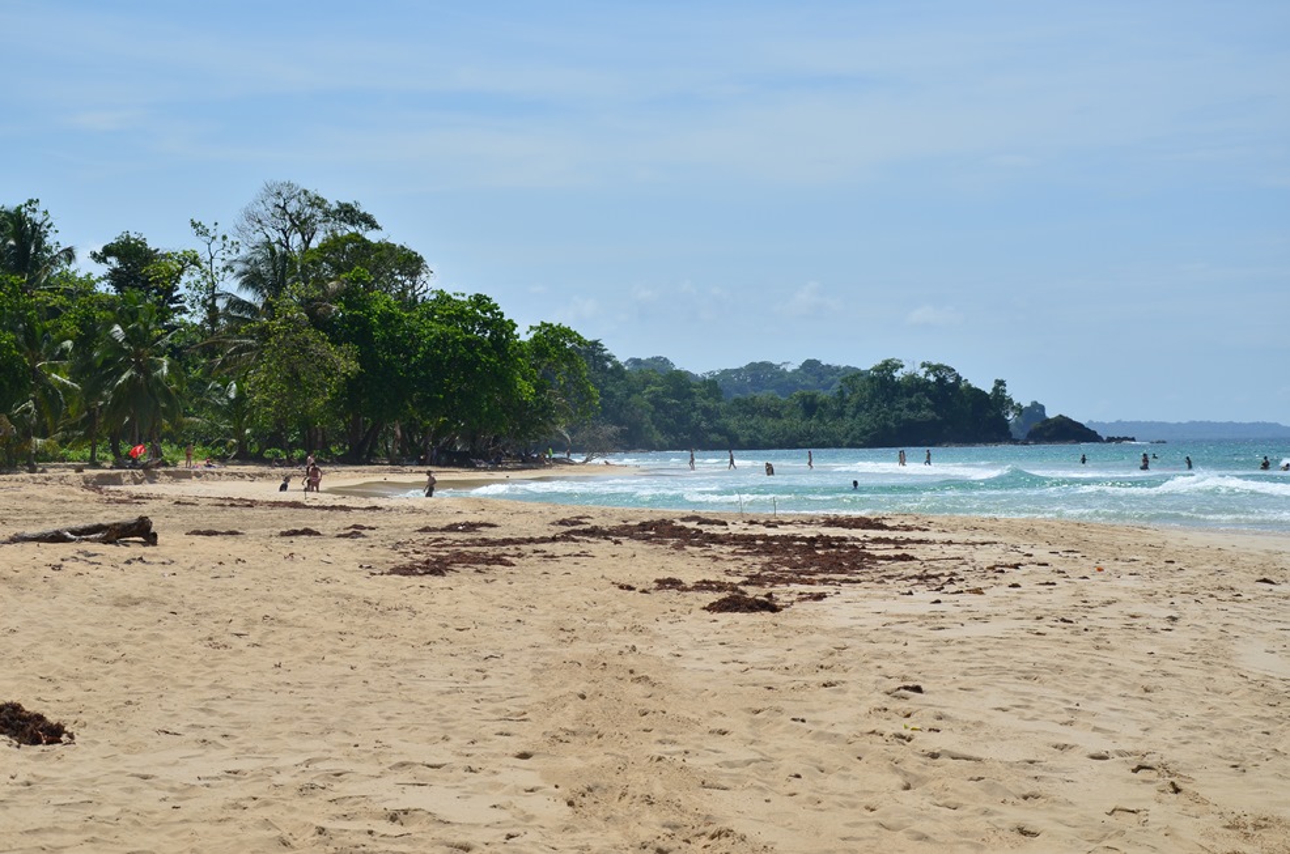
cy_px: 427
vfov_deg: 18.1
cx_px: 645
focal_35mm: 75
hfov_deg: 27.0
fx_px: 2682
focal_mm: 50
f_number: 8
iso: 100
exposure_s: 1/640
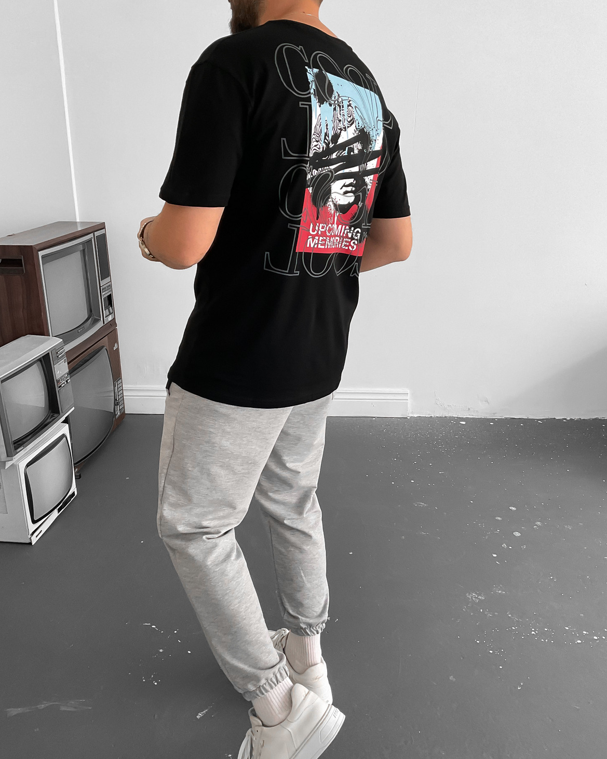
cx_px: 305
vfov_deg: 57.2
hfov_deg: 47.1
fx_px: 696
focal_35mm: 31
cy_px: 385
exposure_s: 1/60
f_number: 1.8
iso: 80
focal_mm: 3
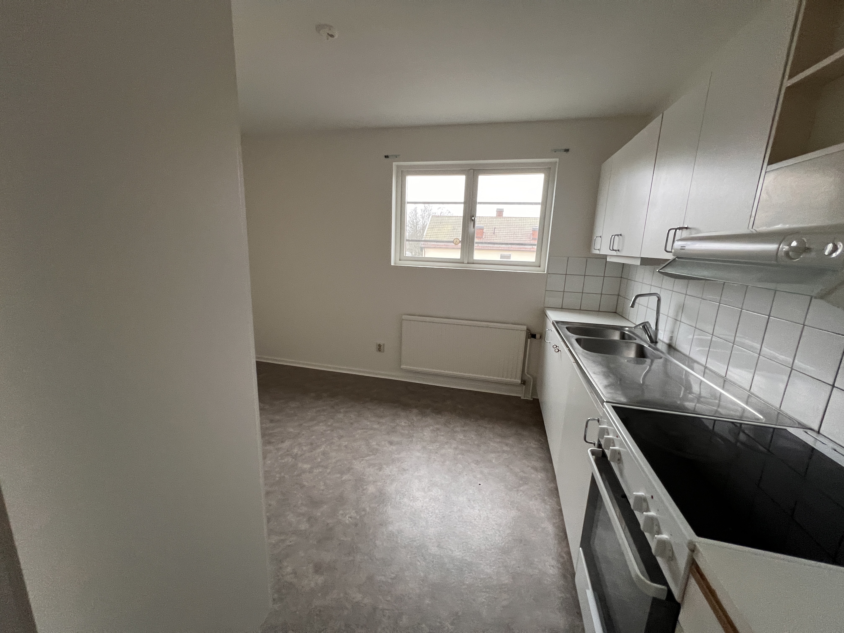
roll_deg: +0.2
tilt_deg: -11.3
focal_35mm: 13
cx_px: 422
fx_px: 317
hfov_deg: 106.2
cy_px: 316
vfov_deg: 89.9
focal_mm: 1.57
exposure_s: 1/50
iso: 250
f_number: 1.8
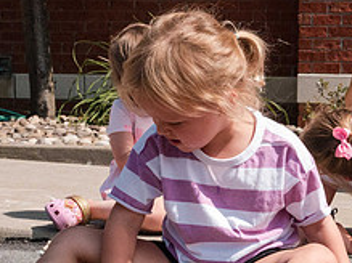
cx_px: 379
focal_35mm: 98
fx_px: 996
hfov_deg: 19.3
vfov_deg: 14.9
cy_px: 239
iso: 6400
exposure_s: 1/6400
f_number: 16
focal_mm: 35
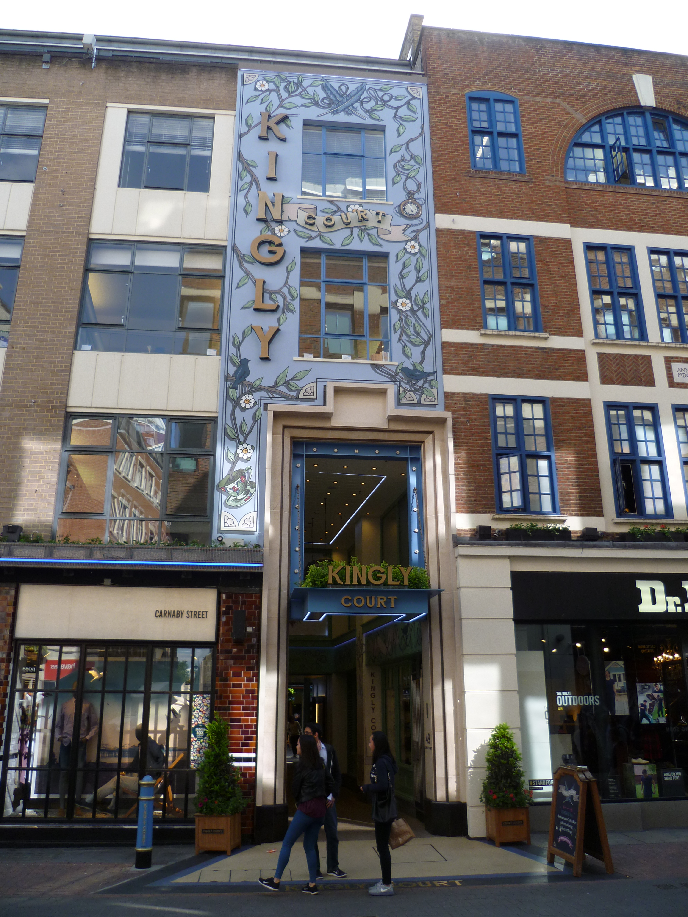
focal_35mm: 28
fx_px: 742
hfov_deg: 49.7
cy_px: 458
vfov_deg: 63.4
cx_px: 344
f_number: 2.8
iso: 80
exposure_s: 1/250
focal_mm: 5
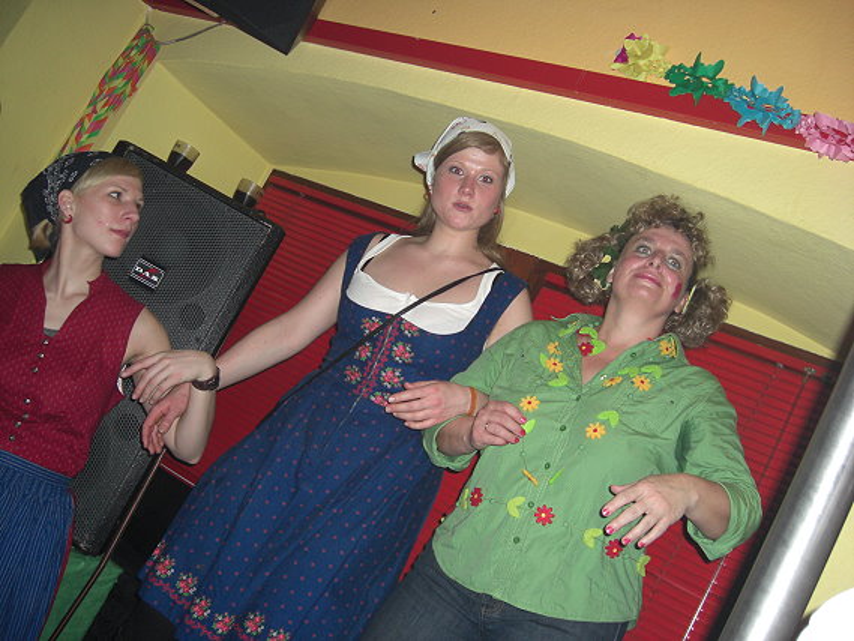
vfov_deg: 37.7
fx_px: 938
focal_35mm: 38
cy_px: 320
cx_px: 427
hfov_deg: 49.0
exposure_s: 1/60
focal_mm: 7.9
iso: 200
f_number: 2.8
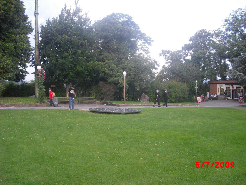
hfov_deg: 49.0
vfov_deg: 37.7
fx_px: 270
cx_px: 123
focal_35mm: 38
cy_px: 92
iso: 100
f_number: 2.8
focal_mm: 6.2
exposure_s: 1/160
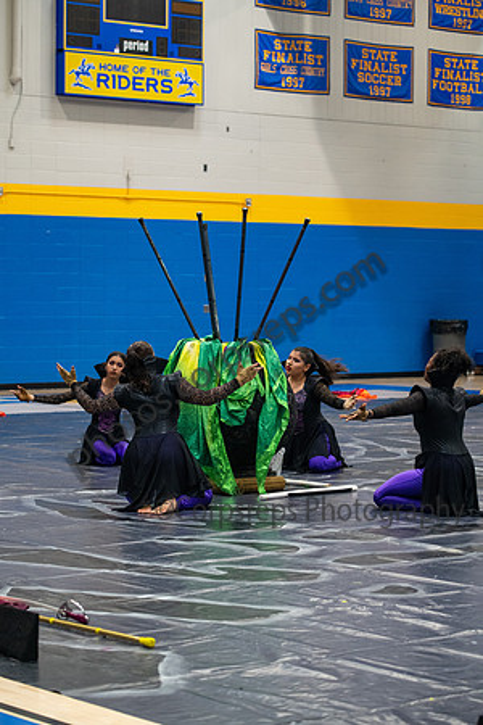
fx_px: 1912
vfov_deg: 21.5
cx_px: 242
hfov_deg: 14.4
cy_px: 362
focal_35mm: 95
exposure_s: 1/500
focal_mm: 95
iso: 2500
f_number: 4
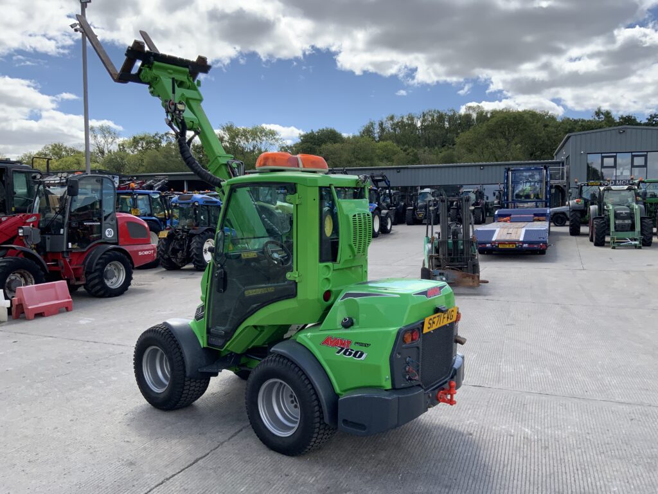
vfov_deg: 48.2
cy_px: 247
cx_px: 329
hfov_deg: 61.7
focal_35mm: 29
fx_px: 551
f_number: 1.8
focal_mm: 3
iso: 16
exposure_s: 1/1534
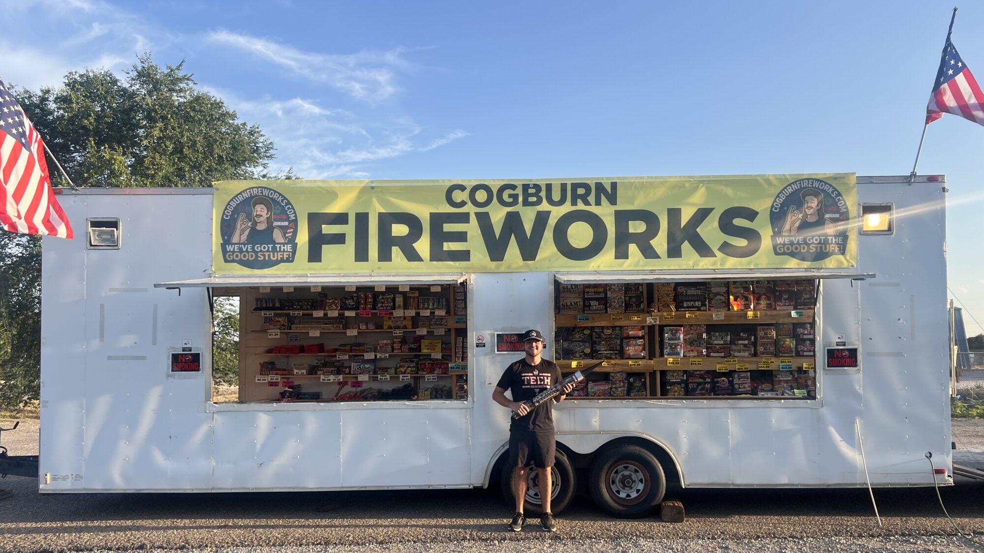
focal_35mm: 29
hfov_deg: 66.1
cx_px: 496
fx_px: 757
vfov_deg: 39.9
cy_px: 343
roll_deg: +0.2
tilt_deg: +2.1
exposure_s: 1/1209
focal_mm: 5.7
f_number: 1.5
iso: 50
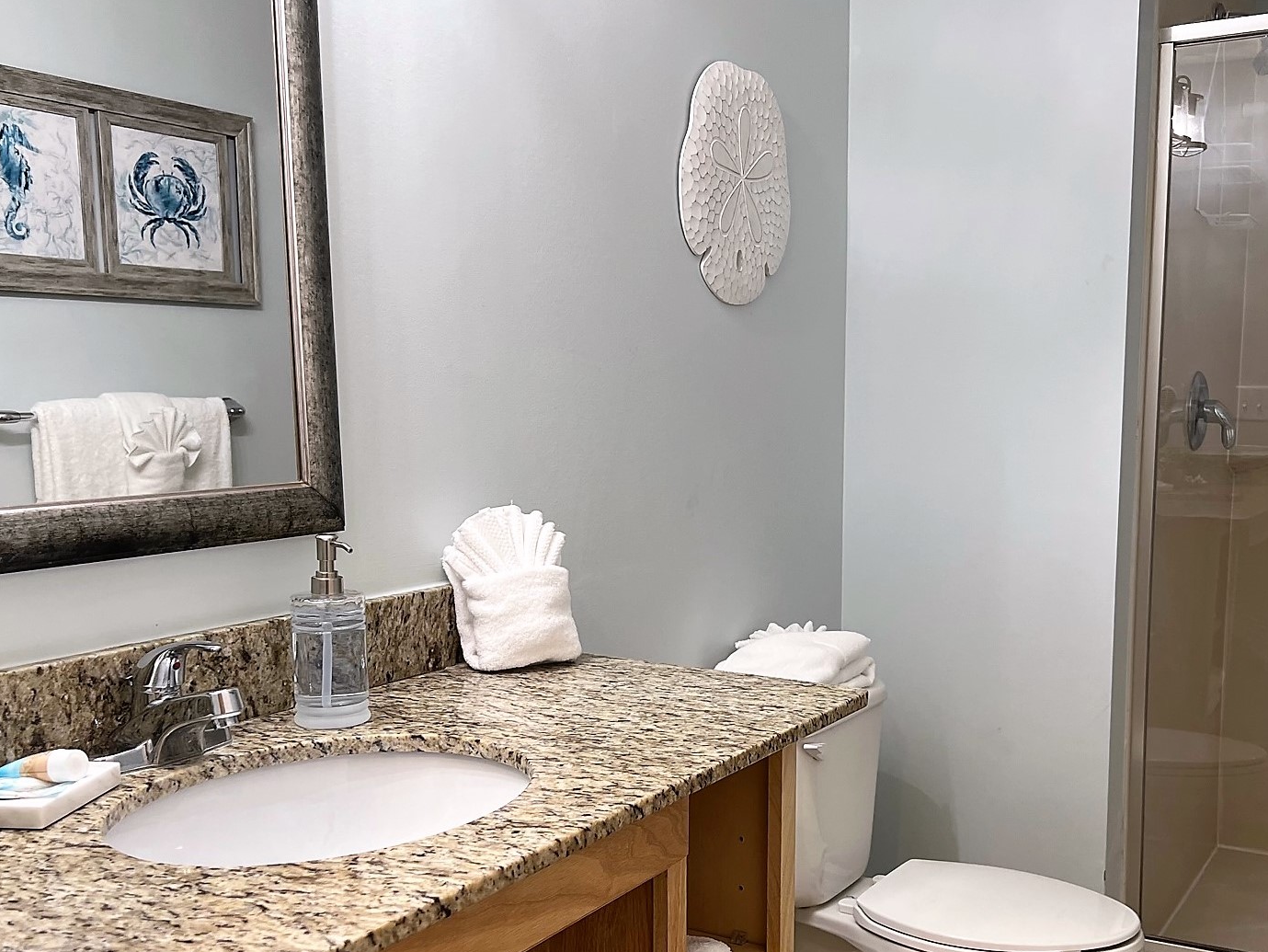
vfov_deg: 41.5
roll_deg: +0.4
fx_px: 1246
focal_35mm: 34
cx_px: 636
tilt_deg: -8.9
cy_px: 602
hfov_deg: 53.9
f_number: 1.5
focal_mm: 5.7
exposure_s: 1/120
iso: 125
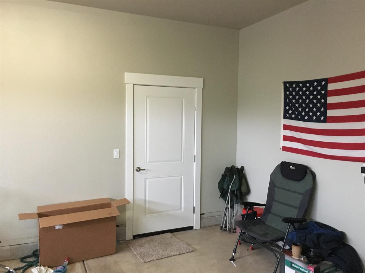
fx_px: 306
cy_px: 136
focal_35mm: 29
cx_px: 182
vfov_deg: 48.2
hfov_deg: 61.7
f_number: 2.2
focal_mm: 4.15
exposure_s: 1/15
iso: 320
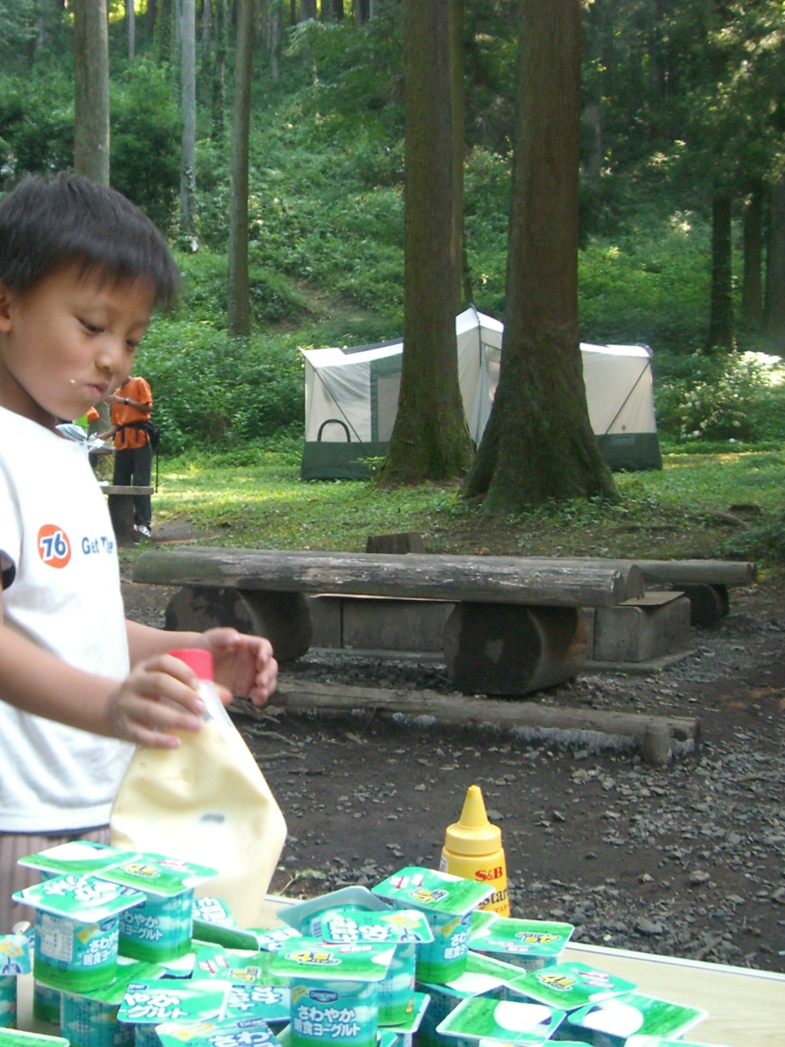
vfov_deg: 37.5
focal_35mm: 51
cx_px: 205
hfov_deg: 28.2
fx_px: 1542
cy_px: 521
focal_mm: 6.2
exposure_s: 1/100
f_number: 2.7
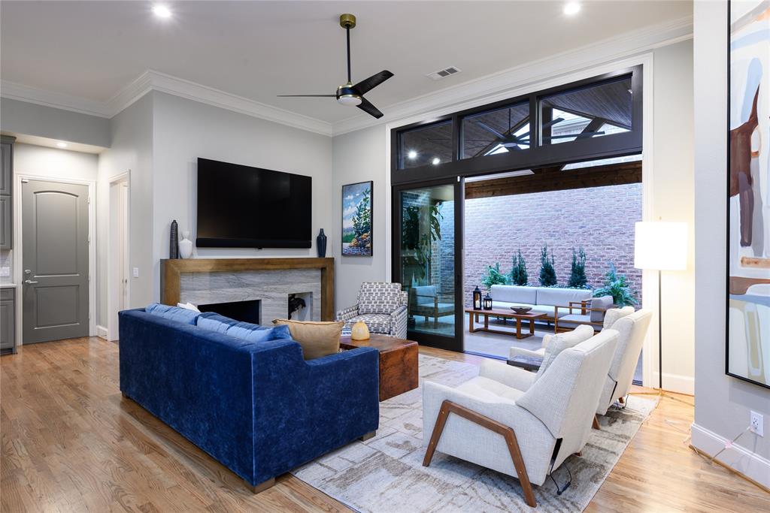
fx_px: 406
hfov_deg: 86.9
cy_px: 256
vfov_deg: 64.6
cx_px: 385
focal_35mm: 19
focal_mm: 19
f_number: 9
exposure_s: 1/2
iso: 320
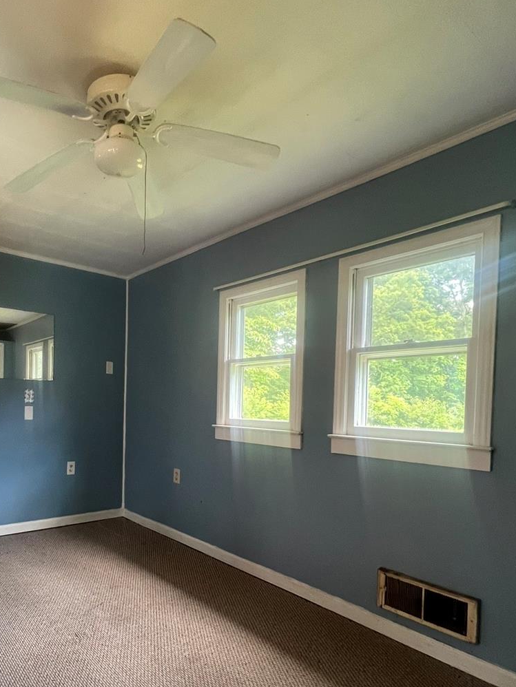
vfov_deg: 80.8
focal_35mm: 20
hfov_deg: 63.1
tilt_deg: -1.6
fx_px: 397
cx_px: 145
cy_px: 412
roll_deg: -0.6
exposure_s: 1/60
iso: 250
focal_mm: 1.57
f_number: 1.8
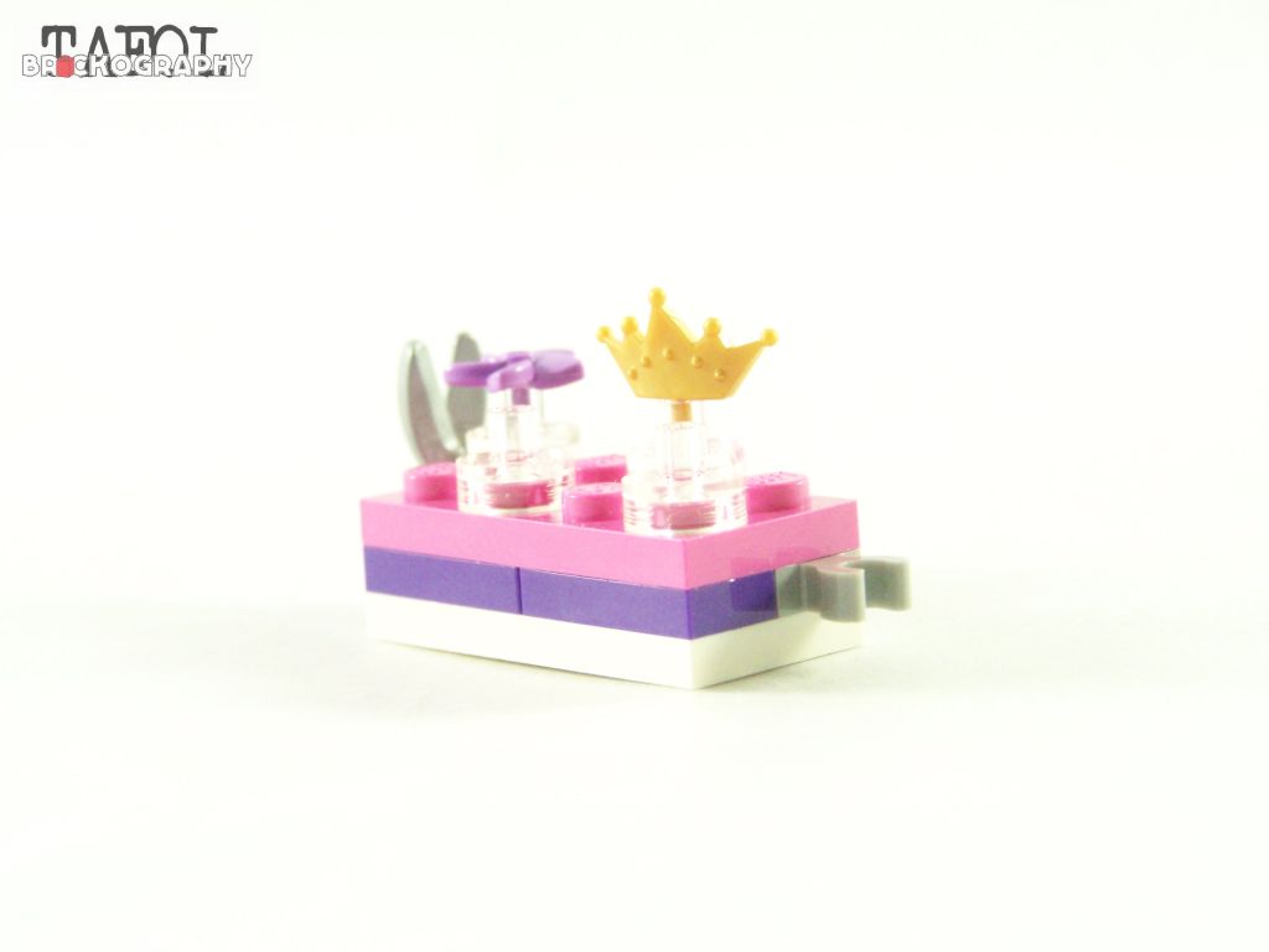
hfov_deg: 16.8
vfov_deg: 12.7
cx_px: 634
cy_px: 476
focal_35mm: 117
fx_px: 4289
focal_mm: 19.4
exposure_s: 1/60
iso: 400
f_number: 3.6
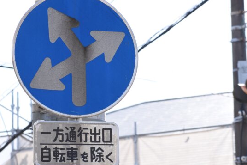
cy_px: 86
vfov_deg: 6.4
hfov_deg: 9.6
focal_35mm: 214
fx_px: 1468
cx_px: 87
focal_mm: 102
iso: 500
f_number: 7.1
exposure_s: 1/640
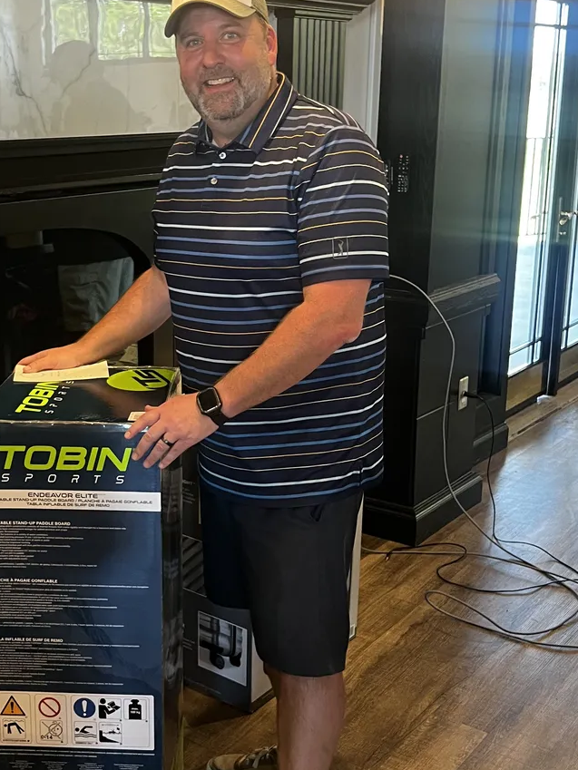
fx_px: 1091
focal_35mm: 49
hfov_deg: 29.5
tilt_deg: -15.6
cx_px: 204
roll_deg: +1.7
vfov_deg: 38.9
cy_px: 395
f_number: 1.5
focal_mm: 5.7
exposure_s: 1/60
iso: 200
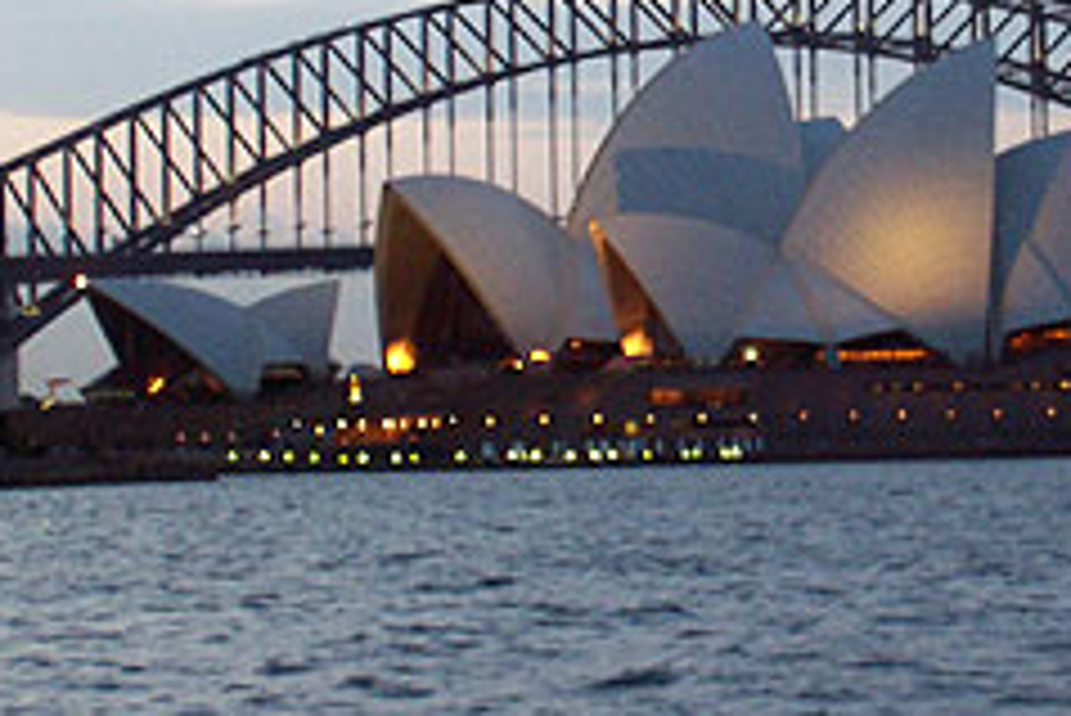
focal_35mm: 175
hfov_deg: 11.7
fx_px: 5209
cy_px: 270
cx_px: 810
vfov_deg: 7.9
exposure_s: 1/8
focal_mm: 13.5
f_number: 4.1
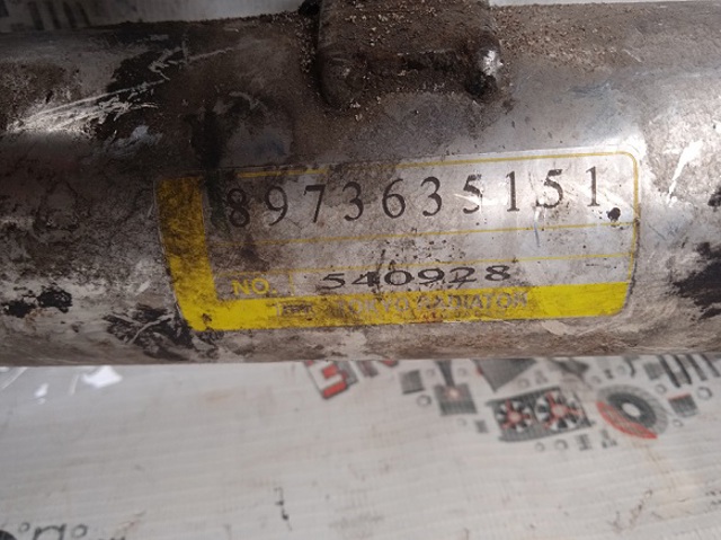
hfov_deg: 63.5
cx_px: 360
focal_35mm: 28
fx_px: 583
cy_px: 270
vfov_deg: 49.7
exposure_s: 1/50
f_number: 2.2
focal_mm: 3.43
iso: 155
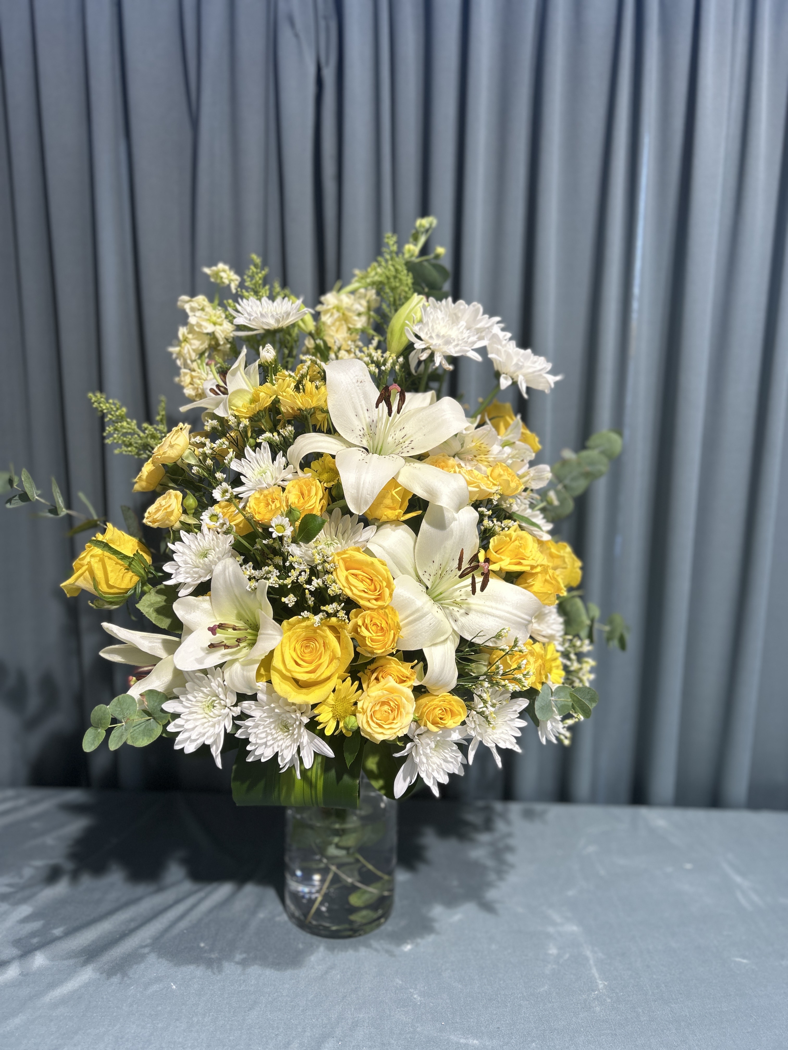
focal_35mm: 26
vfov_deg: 67.3
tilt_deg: -10.3
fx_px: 789
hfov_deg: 53.1
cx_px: 394
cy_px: 525
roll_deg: -1.3
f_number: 1.5
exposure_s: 1/120
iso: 40
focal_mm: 5.7
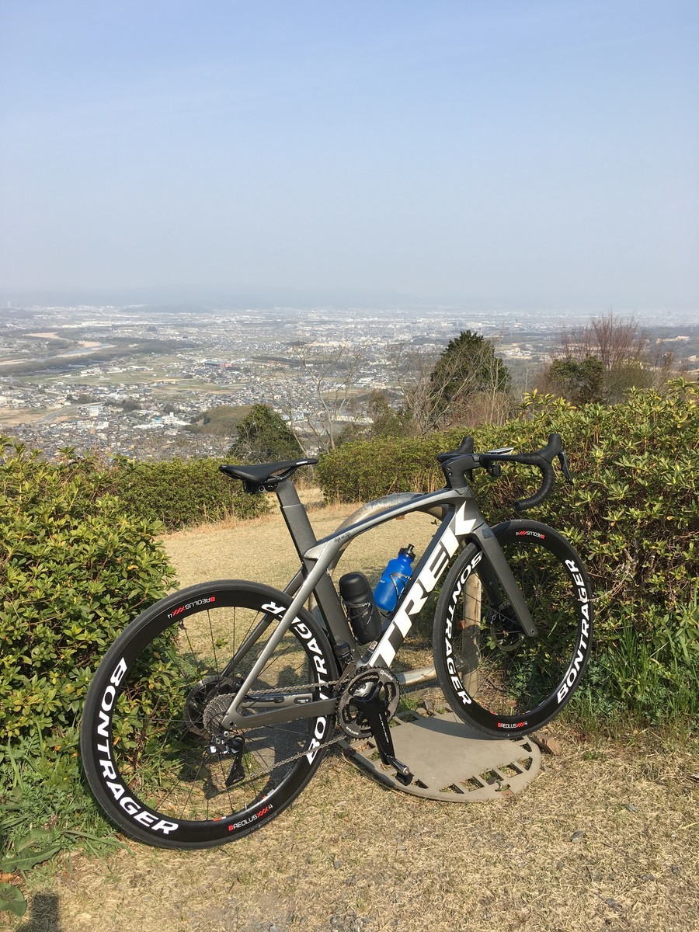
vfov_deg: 61.7
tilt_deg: -12.8
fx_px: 781
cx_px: 350
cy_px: 466
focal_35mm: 29
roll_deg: -1.4
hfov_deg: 48.2
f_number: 2.2
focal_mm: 4.15
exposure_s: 1/1241
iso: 25
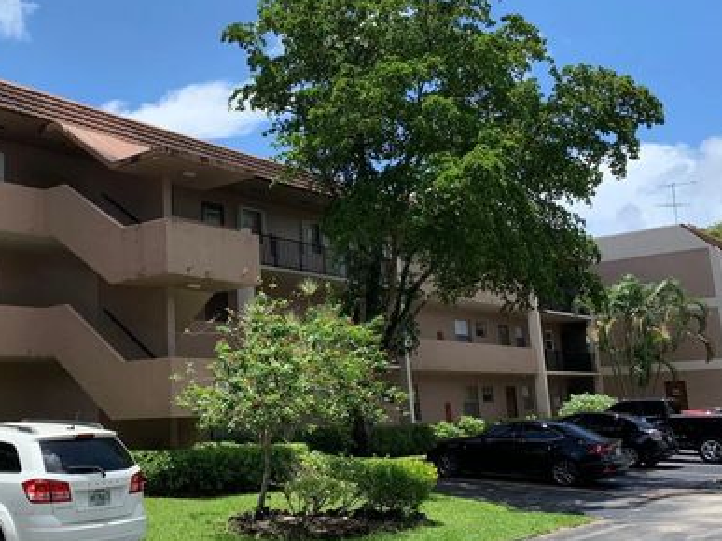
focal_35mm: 43
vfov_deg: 33.5
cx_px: 198
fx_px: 897
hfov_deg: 42.8
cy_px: 229
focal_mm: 4.25
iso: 25
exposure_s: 1/1447
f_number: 1.8
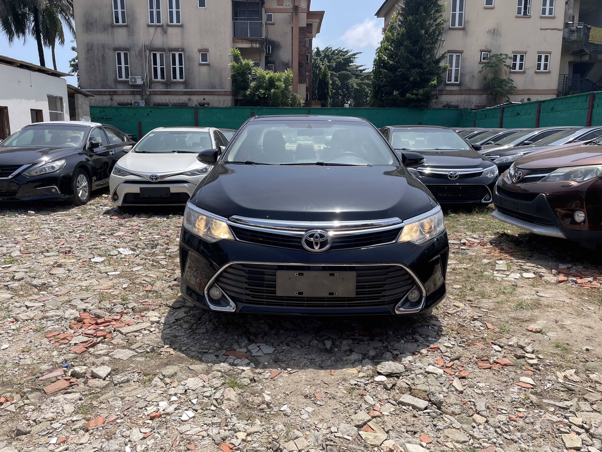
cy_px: 226
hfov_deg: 67.3
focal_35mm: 26
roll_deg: +0.5
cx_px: 301
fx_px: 452
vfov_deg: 53.1
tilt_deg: -11.1
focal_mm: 4.2
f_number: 1.6
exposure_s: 1/3300
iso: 32
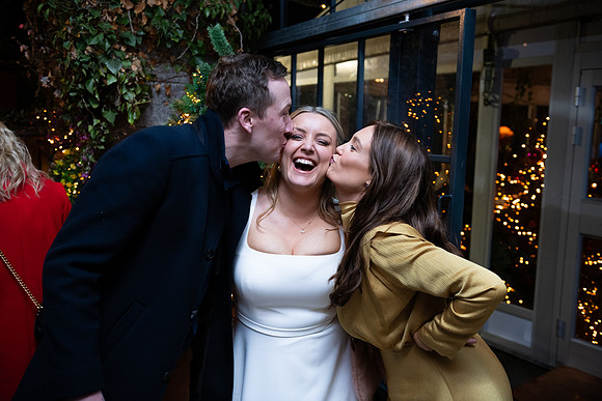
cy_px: 200
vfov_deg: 38.9
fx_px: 569
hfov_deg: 55.8
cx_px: 301
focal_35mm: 34
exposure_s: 1/160
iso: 800
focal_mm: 34
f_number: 3.5
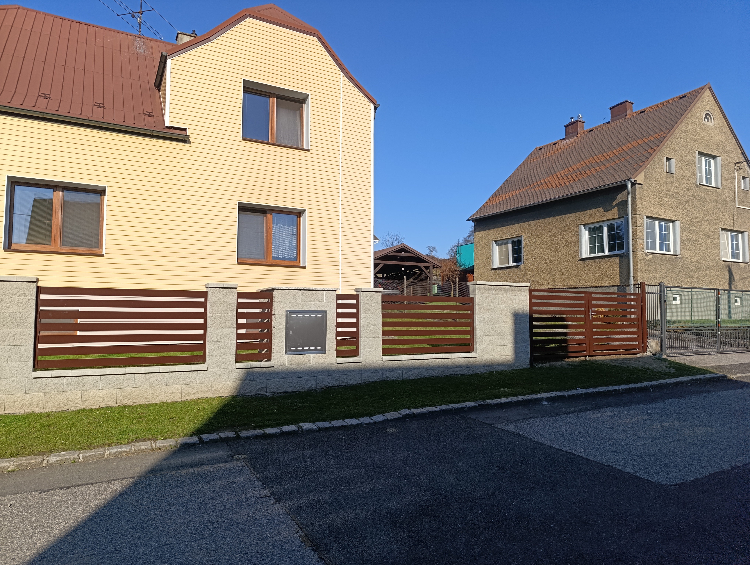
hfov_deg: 73.8
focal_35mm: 23
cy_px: 282
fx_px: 499
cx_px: 375
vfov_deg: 59.0
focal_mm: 6.14
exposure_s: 1/1041
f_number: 1.6
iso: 50
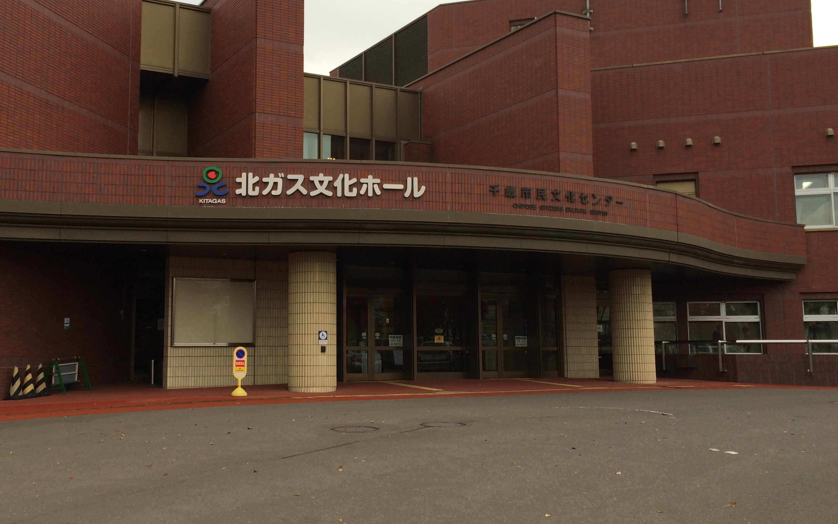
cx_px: 356
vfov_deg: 32.7
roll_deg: +0.8
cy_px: 236
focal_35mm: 39
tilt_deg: +7.0
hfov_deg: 50.2
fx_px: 891
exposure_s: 1/241
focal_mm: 4.15
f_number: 2.2
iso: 32
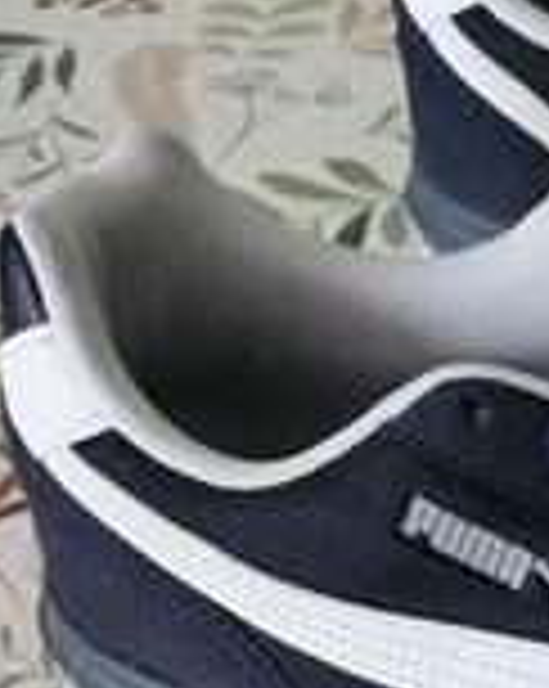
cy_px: 1057
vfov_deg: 18.0
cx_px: 891
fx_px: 1913
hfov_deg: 14.8
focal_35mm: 94
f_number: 1.8
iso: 1000
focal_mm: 5.4
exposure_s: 1/120
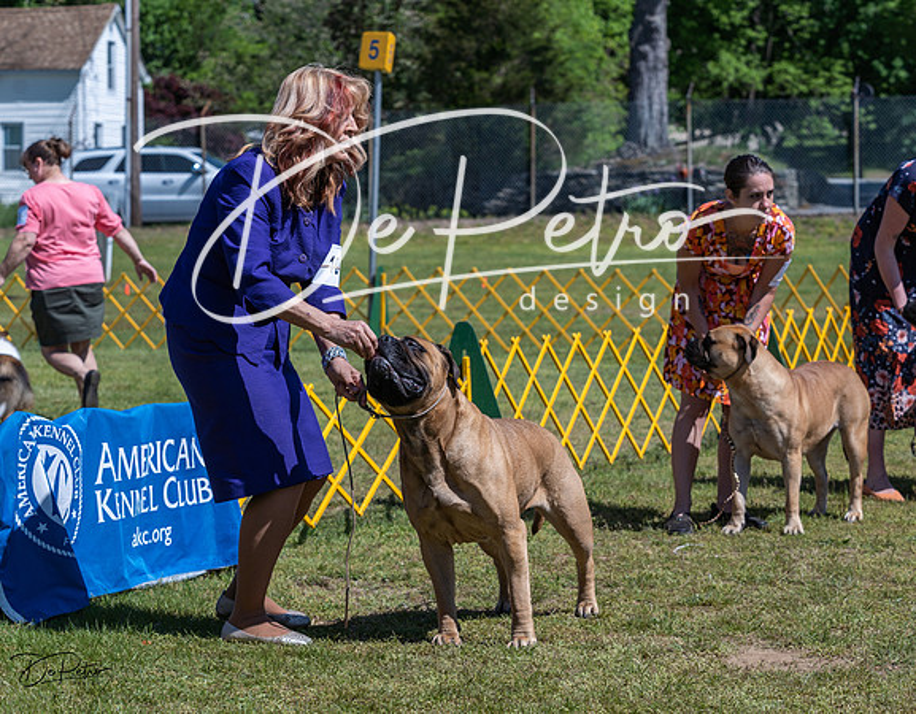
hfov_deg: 18.7
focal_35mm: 104
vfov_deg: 14.6
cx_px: 462
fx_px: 2786
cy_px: 351
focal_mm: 86
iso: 100
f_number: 6.3
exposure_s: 1/640
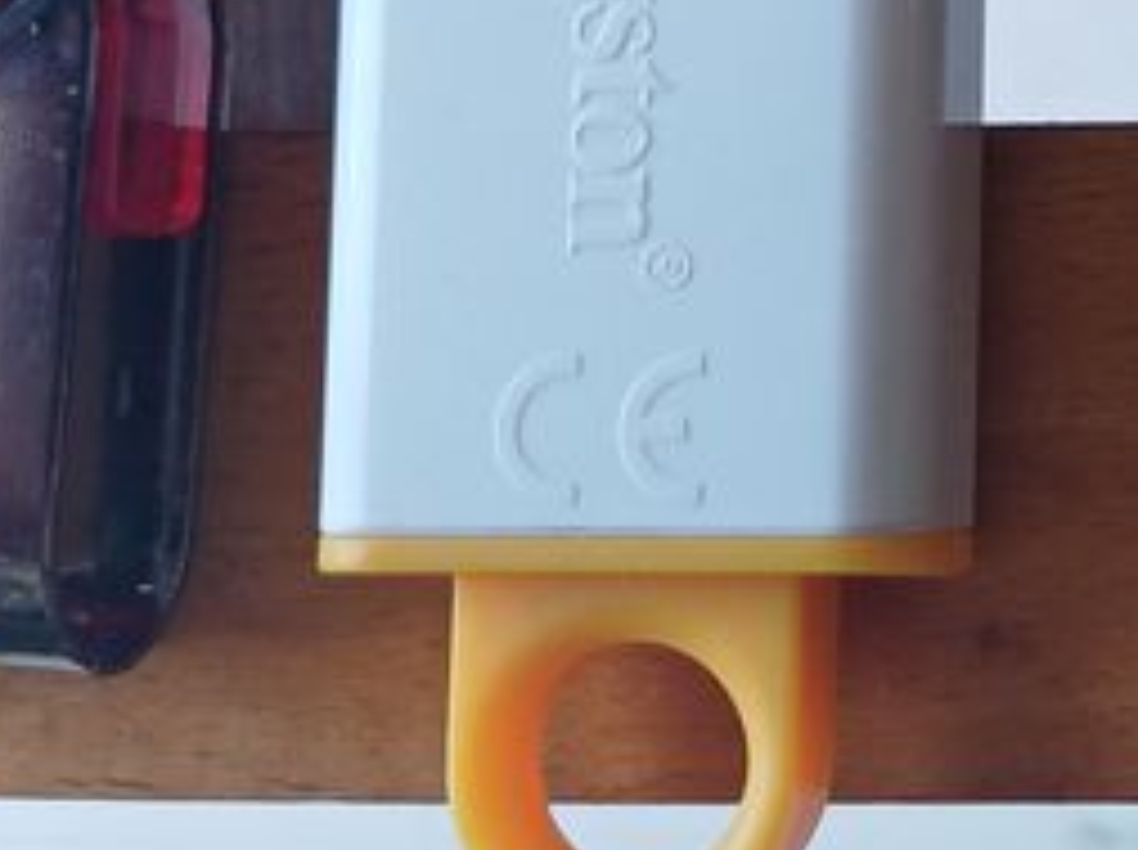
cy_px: 126
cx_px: 1682
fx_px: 3250
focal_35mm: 99
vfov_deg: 14.8
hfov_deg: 17.9
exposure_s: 1/50
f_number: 1.8
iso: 125
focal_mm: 4.65
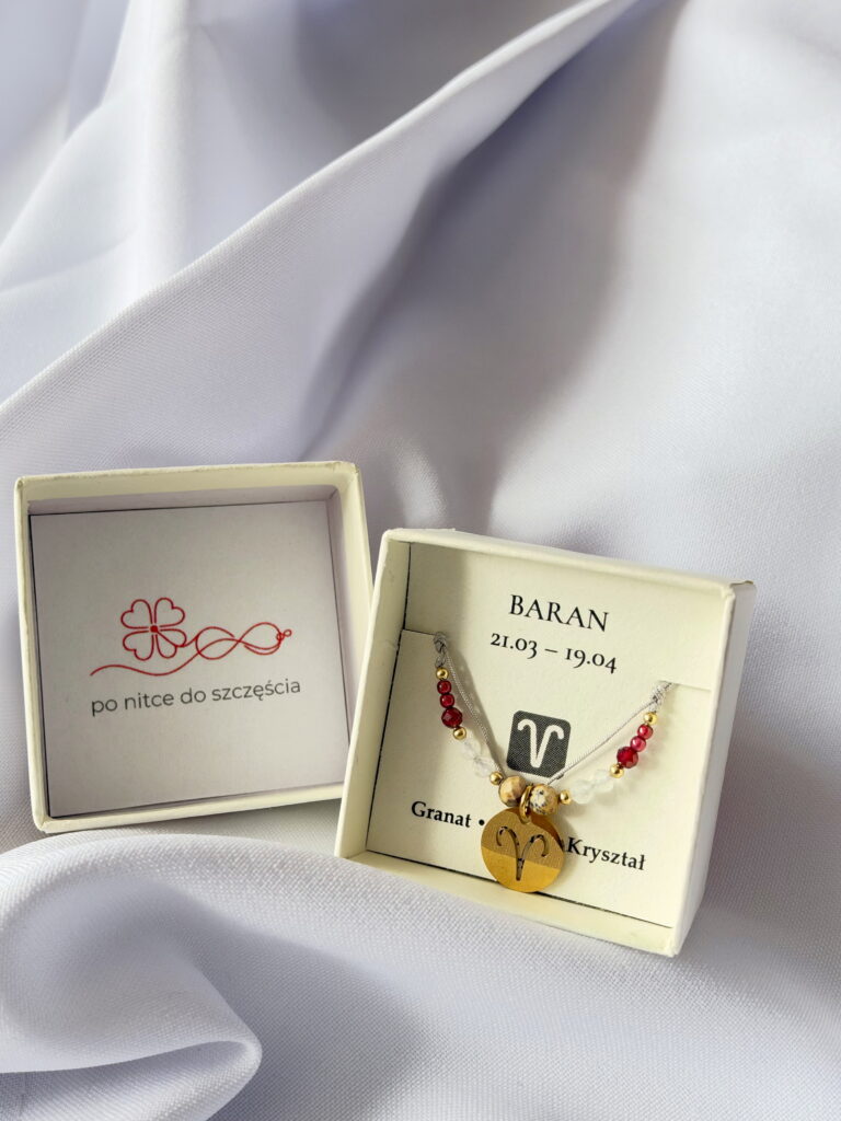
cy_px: 560
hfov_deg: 40.7
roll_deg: +0.6
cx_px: 420
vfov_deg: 52.6
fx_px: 1134
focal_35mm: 35
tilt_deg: -36.6
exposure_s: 1/60
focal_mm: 6.93
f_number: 2.8
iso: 500
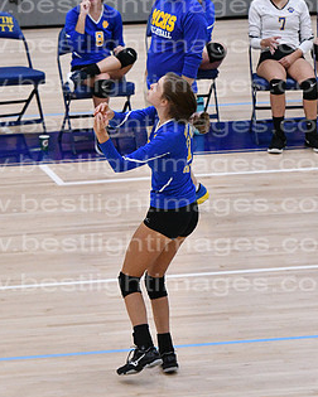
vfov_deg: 6.1
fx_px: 3718
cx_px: 139
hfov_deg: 4.9
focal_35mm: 316
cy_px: 146
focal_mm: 122
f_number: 3.2
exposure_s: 1/1250
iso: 6400
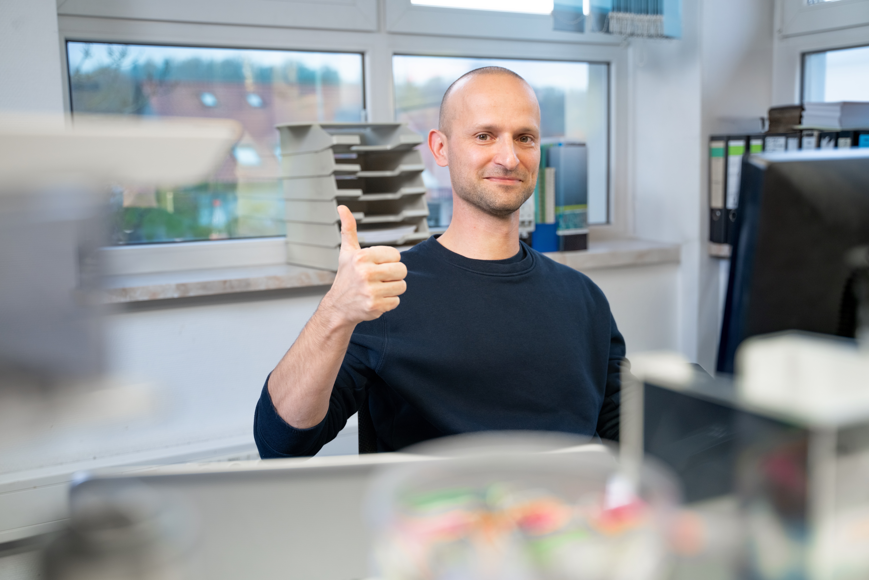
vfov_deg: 32.6
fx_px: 990
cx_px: 434
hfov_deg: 47.4
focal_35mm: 41
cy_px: 290
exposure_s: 1/80
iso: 800
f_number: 2.8
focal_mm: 41
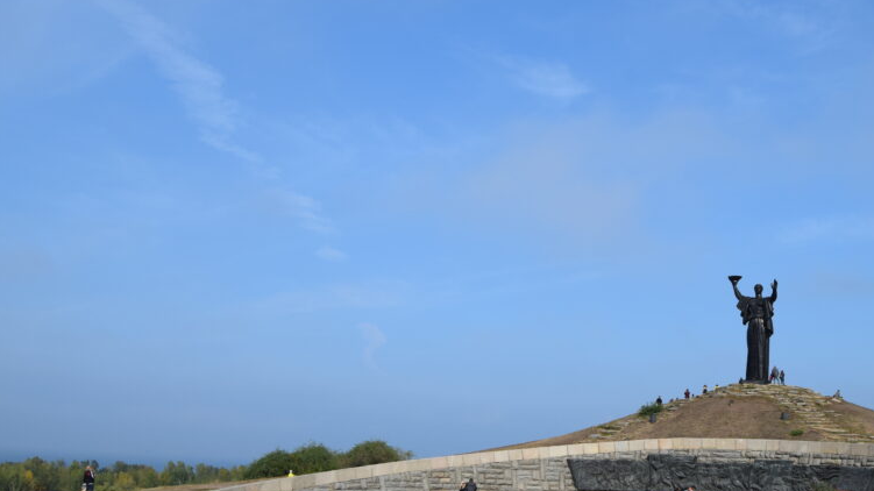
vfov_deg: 29.2
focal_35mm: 41
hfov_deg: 49.2
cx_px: 555
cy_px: 261
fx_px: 943
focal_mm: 19
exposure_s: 1/400
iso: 200
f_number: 10
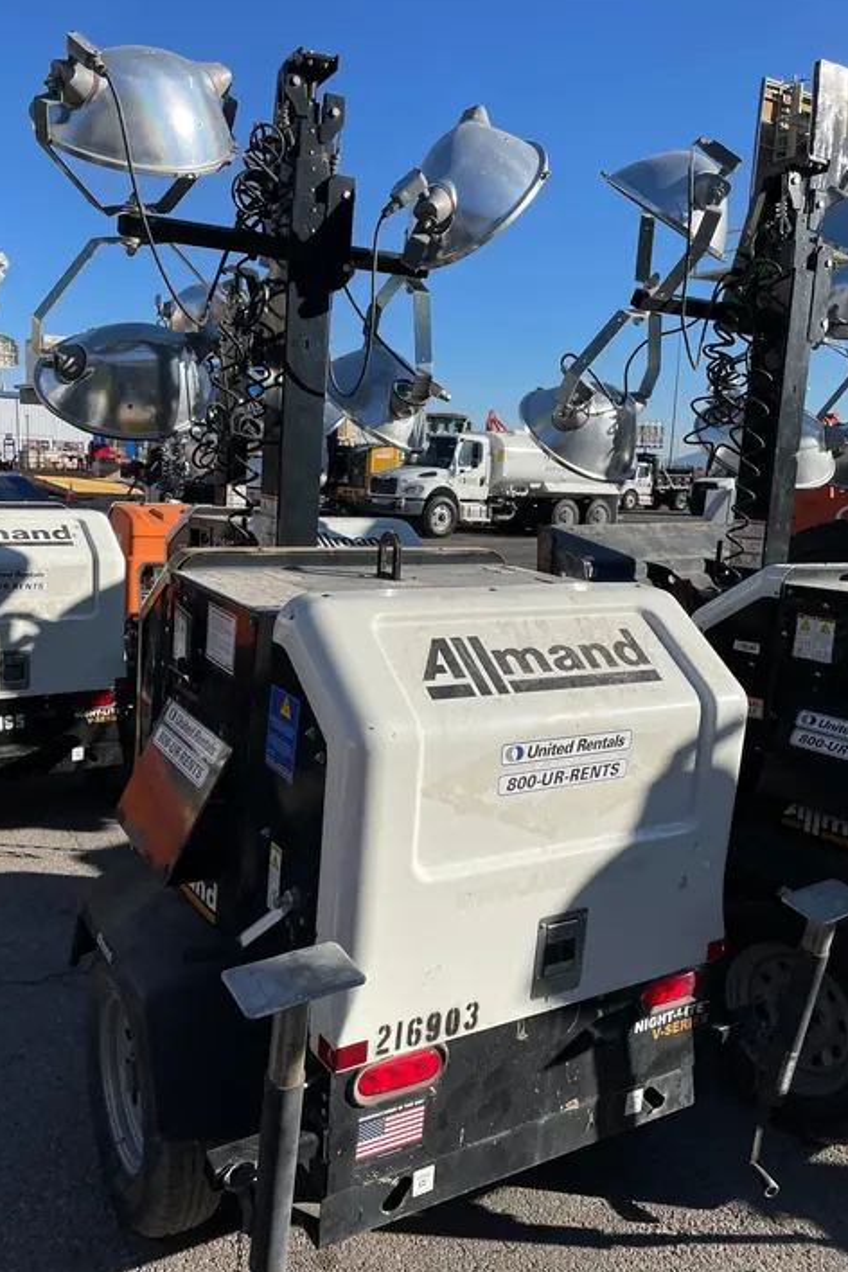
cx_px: 370
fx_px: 989
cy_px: 617
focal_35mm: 28
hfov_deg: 46.3
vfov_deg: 65.5
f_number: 1.6
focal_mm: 4.2
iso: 50
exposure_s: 1/6135
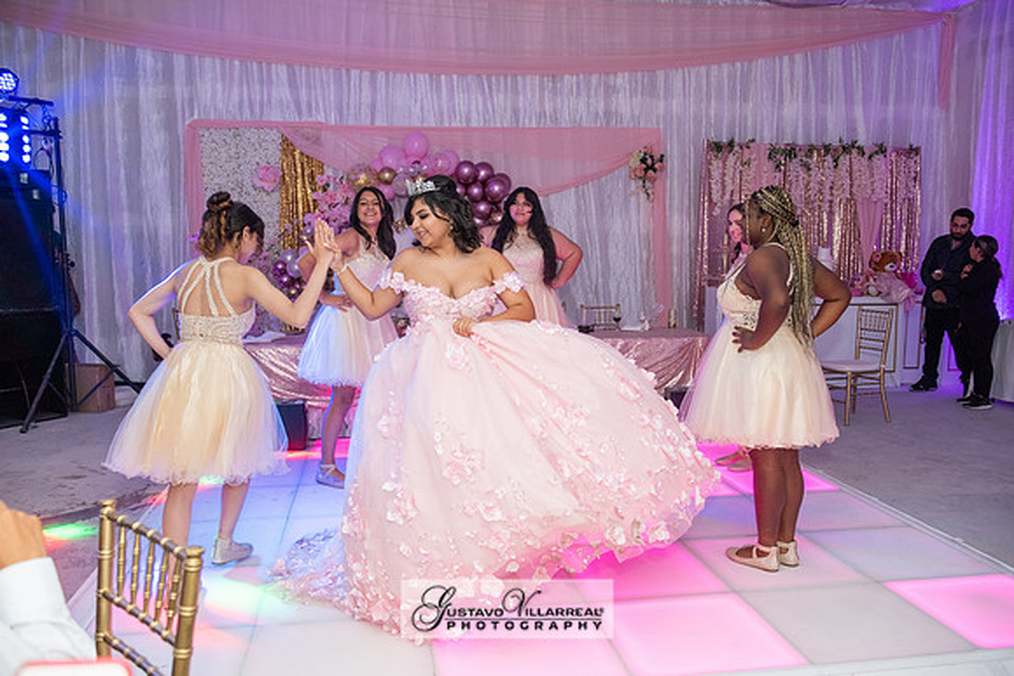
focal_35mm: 29
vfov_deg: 45.0
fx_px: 817
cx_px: 507
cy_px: 338
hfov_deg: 63.6
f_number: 4
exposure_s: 1/160
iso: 1250
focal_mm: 29
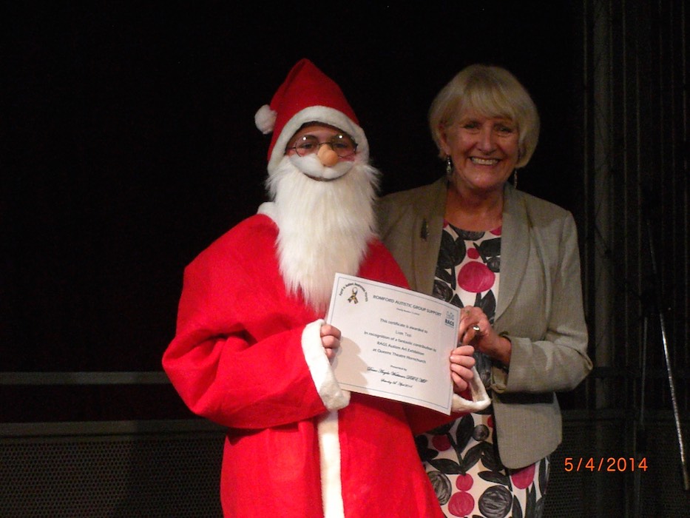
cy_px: 259
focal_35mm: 114
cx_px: 345
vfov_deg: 13.0
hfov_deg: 17.3
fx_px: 2273
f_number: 5.1
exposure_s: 1/400
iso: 1600
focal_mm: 23.7
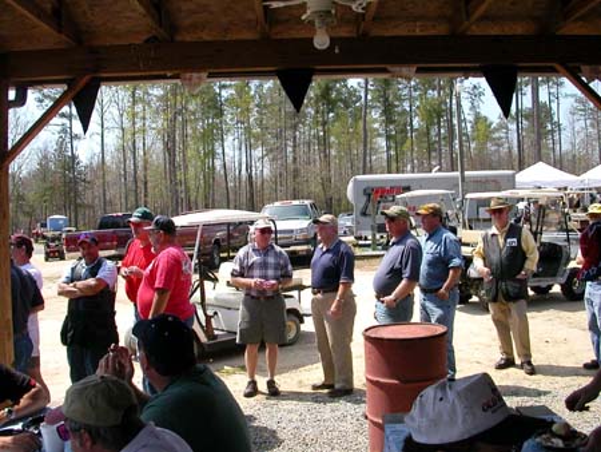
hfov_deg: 50.1
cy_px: 226
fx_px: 643
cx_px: 300
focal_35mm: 37
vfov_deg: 38.7
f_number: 4.5
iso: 100
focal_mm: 5.6
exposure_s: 1/369
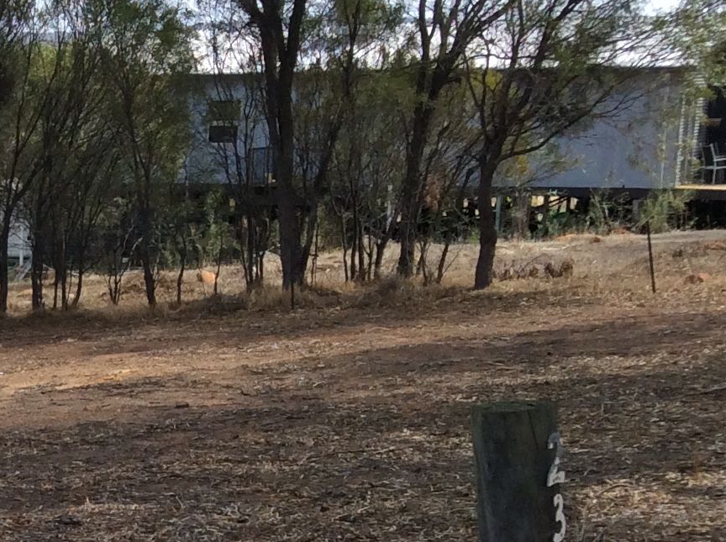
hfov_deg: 19.0
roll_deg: +2.0
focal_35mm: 96
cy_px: 472
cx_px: -216
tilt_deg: -14.3
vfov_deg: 15.2
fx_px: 2010
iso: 32
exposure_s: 1/733
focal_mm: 3.3
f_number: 2.4
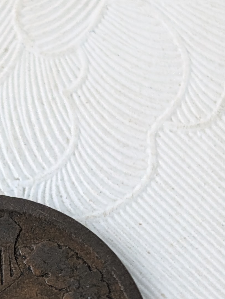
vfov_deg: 10.6
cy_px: 301
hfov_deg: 8.0
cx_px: 1
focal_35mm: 184
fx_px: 1591
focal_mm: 6.9
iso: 94
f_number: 1.68
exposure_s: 1/120
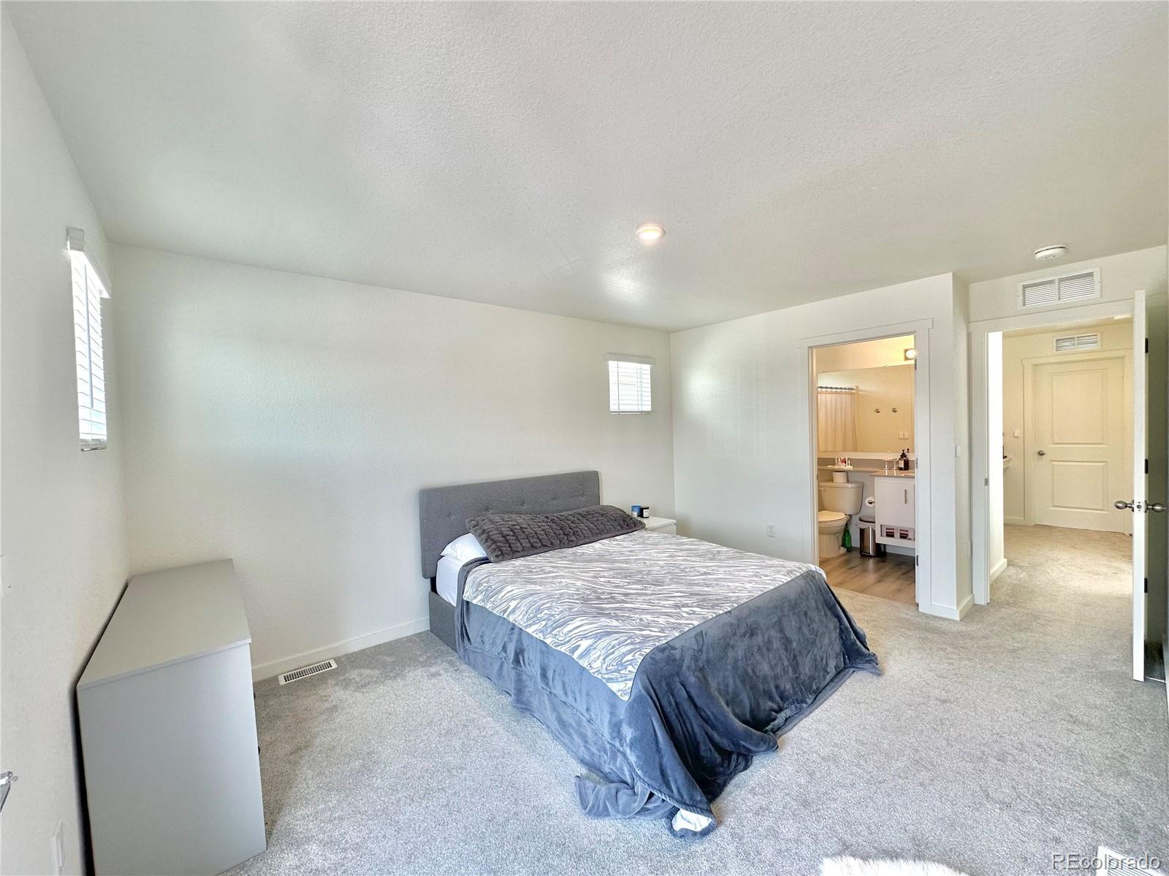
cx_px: 584
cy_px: 438
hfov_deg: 102.1
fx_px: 473
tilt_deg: -1.3
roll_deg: +1.1
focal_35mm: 14
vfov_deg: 85.7
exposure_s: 1/120
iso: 100
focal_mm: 2.22
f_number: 2.2
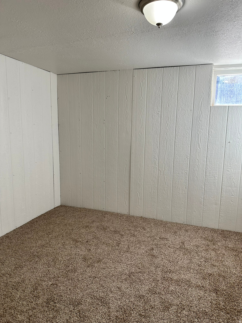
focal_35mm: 24
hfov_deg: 56.8
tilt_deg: -8.6
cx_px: 121
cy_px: 162
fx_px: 224
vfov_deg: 71.6
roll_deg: -1.8
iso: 100
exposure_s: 1/120
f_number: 1.78
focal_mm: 6.86
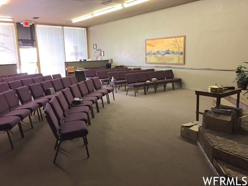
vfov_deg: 48.2
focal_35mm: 29
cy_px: 93
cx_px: 124
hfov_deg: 61.7
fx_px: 208
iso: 80
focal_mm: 4.15
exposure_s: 1/15
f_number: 2.2
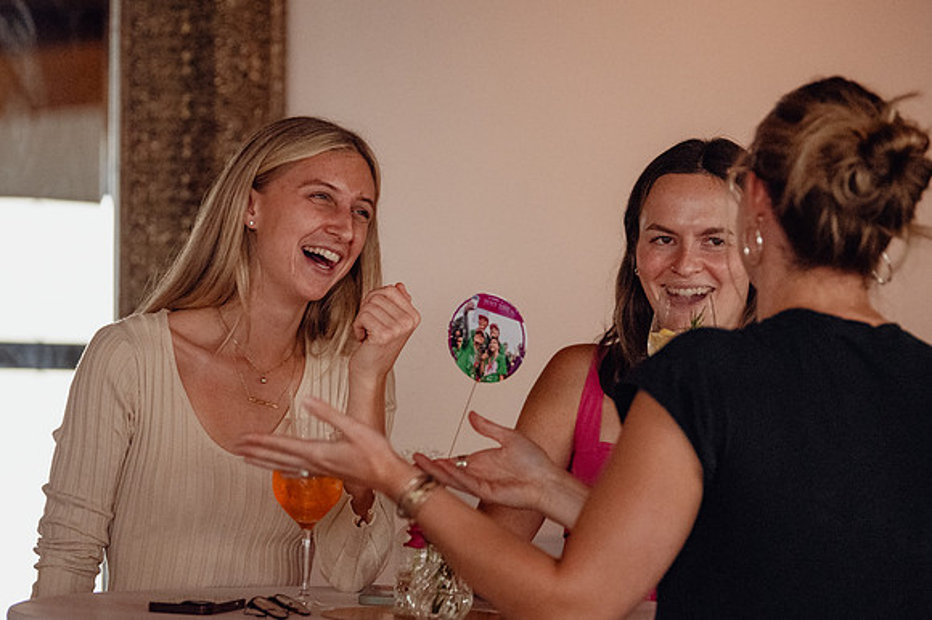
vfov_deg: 7.6
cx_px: 380
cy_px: 292
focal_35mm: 180
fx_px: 4662
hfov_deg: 11.4
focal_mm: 125
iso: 5000
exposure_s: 1/640
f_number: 2.8
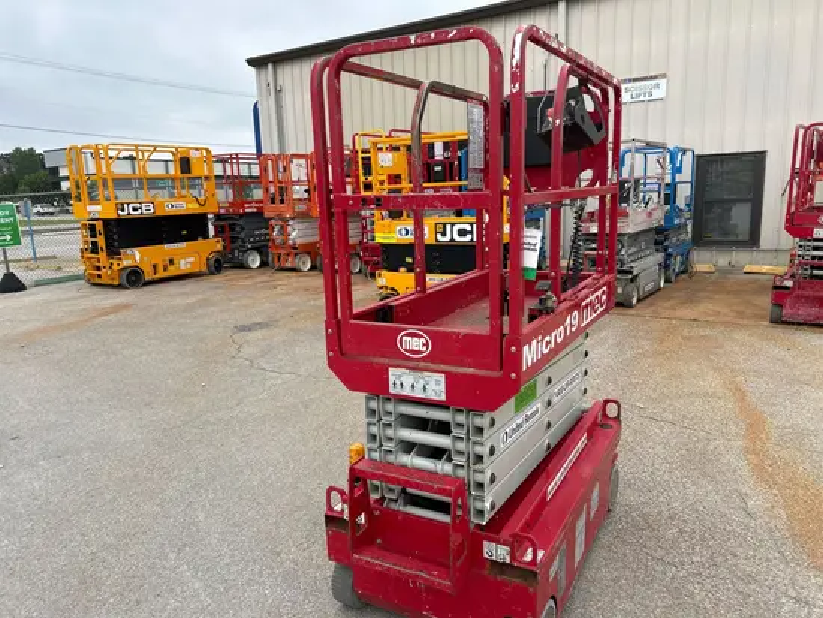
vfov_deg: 53.1
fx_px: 618
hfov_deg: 67.3
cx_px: 412
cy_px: 309
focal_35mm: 26
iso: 50
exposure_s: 1/769
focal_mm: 5.7
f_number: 1.5
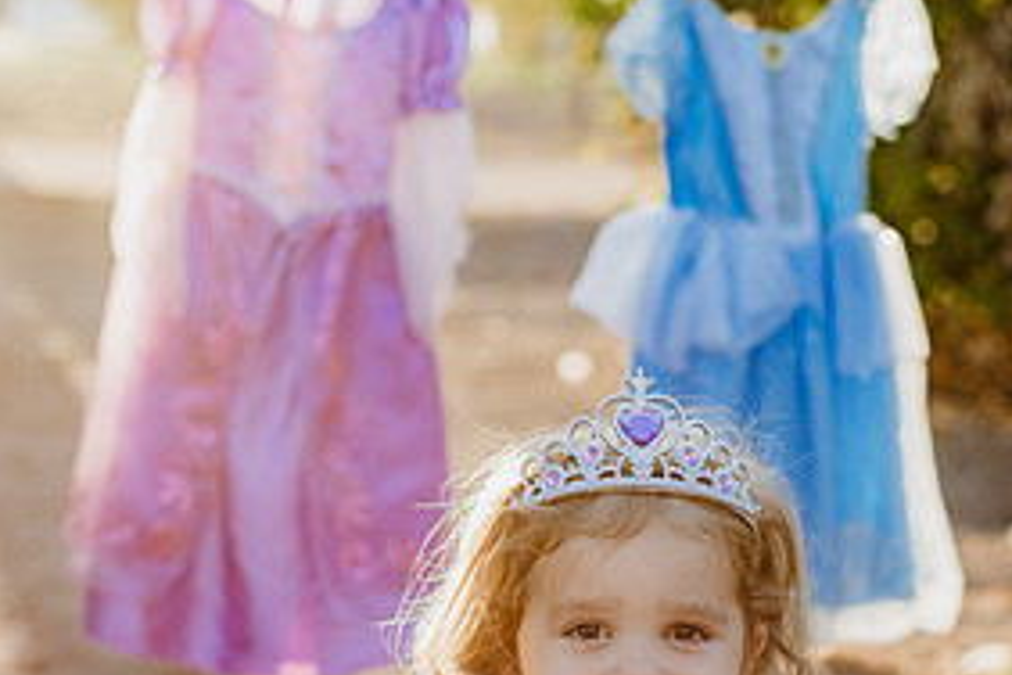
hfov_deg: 19.8
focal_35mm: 103
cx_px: 624
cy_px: 688
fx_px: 2895
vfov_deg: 13.1
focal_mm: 50
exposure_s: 1/800
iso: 200
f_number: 2.8
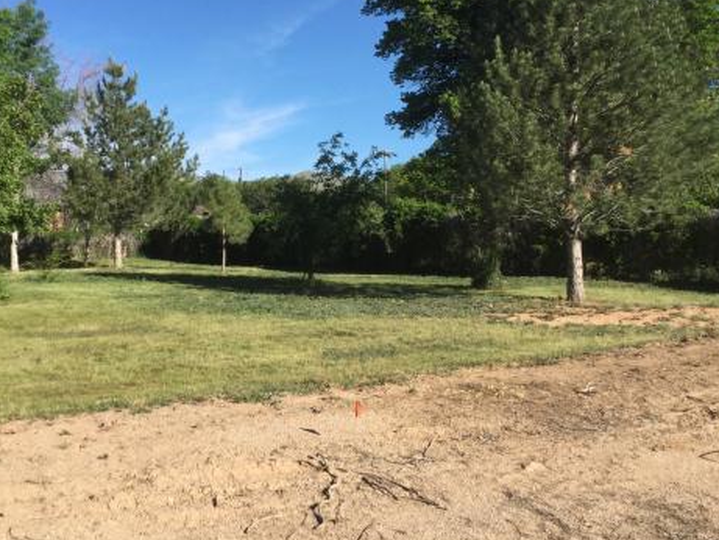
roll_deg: -4.9
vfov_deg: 33.6
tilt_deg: -2.5
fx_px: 893
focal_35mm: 43
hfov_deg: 43.6
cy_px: 233
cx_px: 284
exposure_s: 1/1045
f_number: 2.4
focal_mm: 3.3
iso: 25
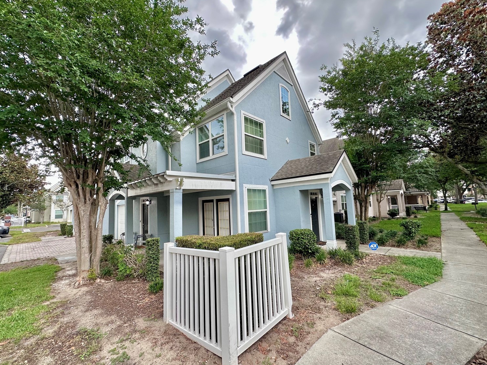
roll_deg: +3.5
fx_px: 211
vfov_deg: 81.7
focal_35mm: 15
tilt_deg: +5.5
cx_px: 242
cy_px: 186
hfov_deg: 98.2
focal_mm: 2.22
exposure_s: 1/99
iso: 80
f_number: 2.2
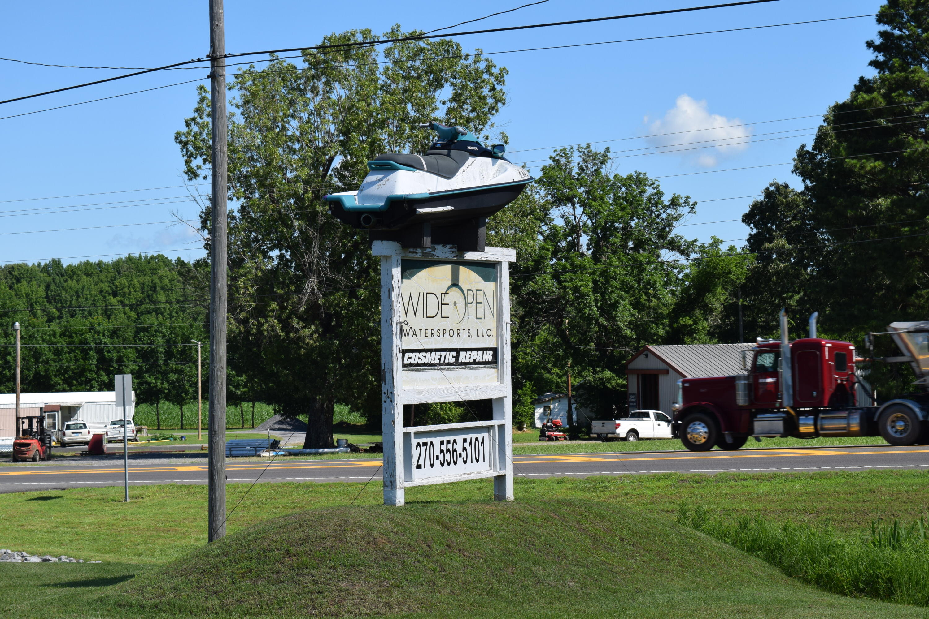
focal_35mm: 82
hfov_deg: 24.6
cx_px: 464
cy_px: 310
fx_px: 2129
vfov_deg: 16.6
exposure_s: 1/400
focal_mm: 55
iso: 200
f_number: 10
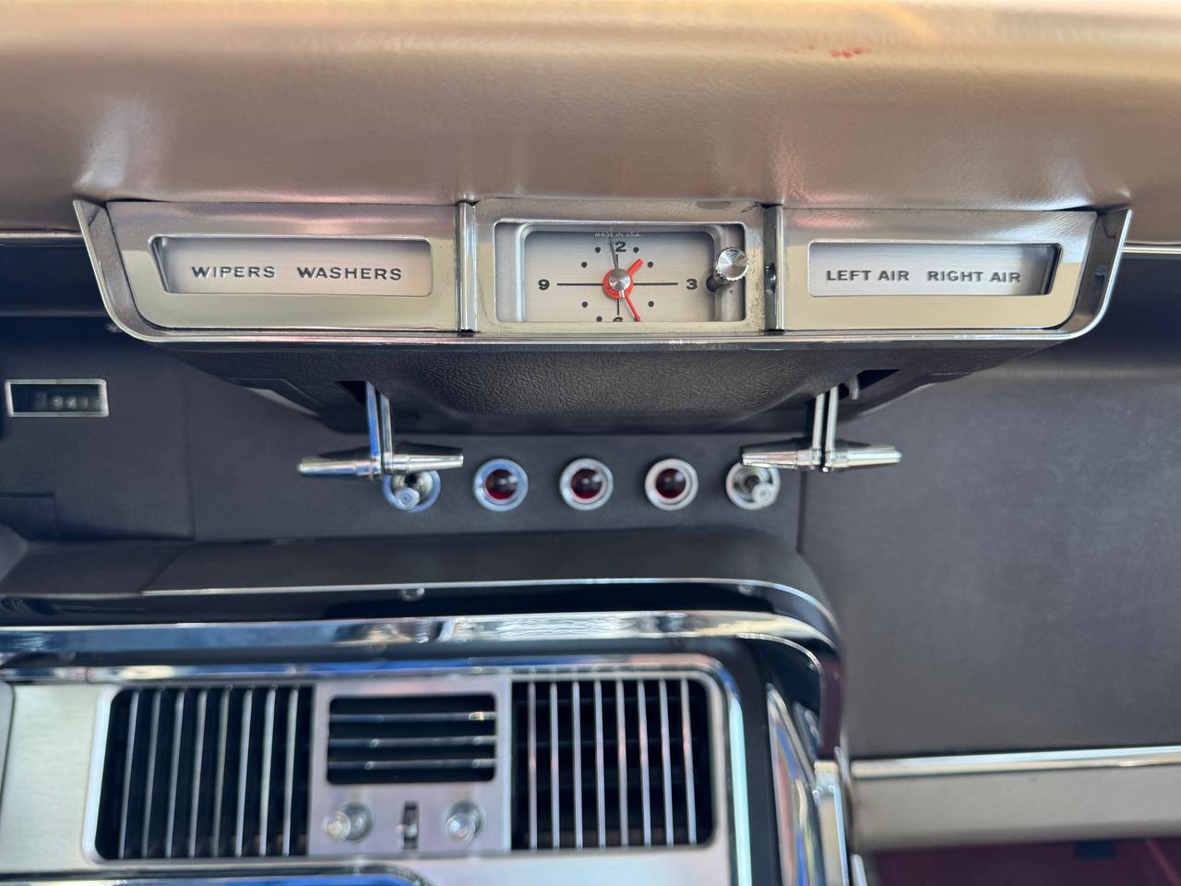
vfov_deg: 56.8
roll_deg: -1.2
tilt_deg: -19.3
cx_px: 590
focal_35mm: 24
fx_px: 819
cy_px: 443
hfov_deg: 71.6
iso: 80
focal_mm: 6.76
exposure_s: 1/100
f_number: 1.78
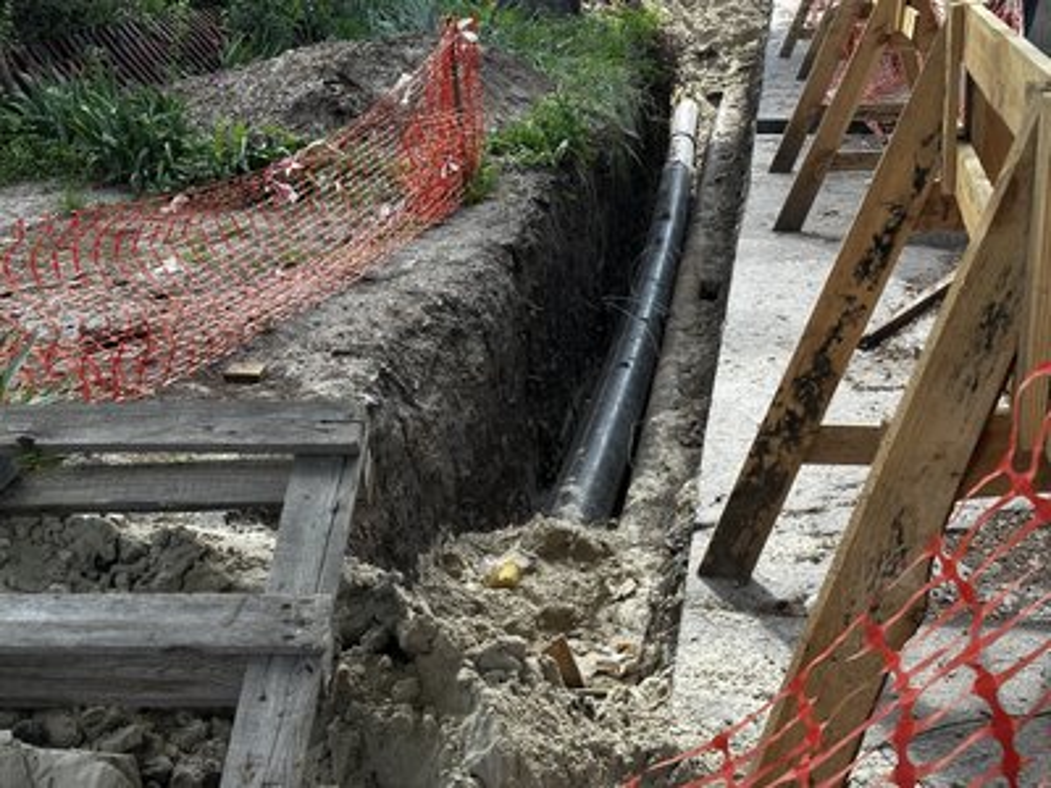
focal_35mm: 48
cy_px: 394
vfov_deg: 30.3
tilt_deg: -19.4
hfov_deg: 39.7
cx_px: 526
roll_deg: -0.4
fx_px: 1457
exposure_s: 1/810
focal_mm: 6.86
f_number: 1.78
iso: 64
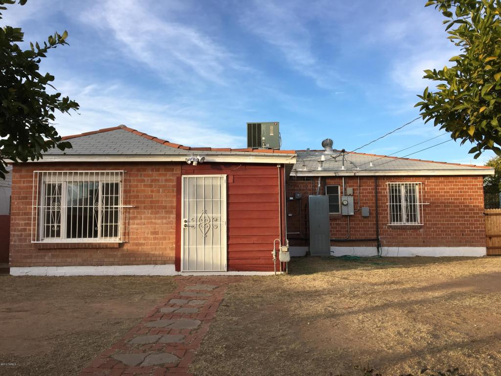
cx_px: 250
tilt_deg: +5.3
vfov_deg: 48.2
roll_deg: +0.3
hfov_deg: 61.7
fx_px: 420
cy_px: 188
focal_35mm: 29
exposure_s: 1/469
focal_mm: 4.15
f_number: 2.2
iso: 25
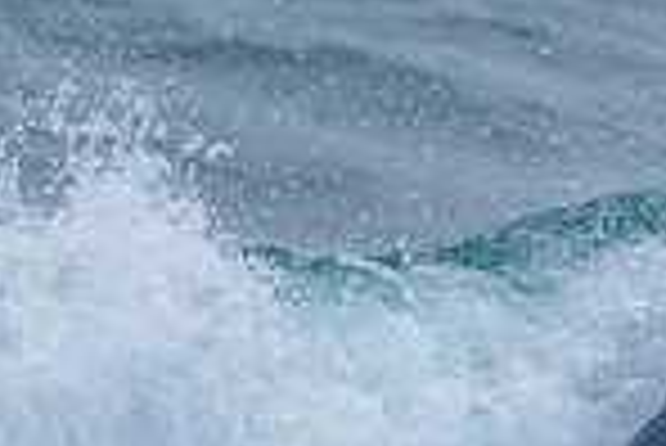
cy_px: 381
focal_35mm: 2394
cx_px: 528
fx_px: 44332
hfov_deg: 0.9
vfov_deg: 0.6
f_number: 5.6
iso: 450
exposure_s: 1/2000
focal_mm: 500
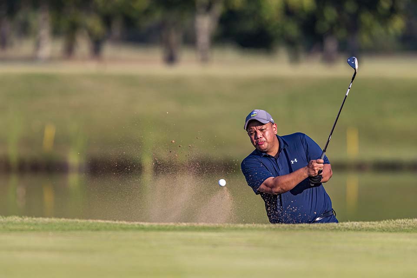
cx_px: 208
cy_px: 139
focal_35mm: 650
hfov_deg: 3.2
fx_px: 7529
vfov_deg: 2.1
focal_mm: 650
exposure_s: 1/3200
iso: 560
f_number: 5.6
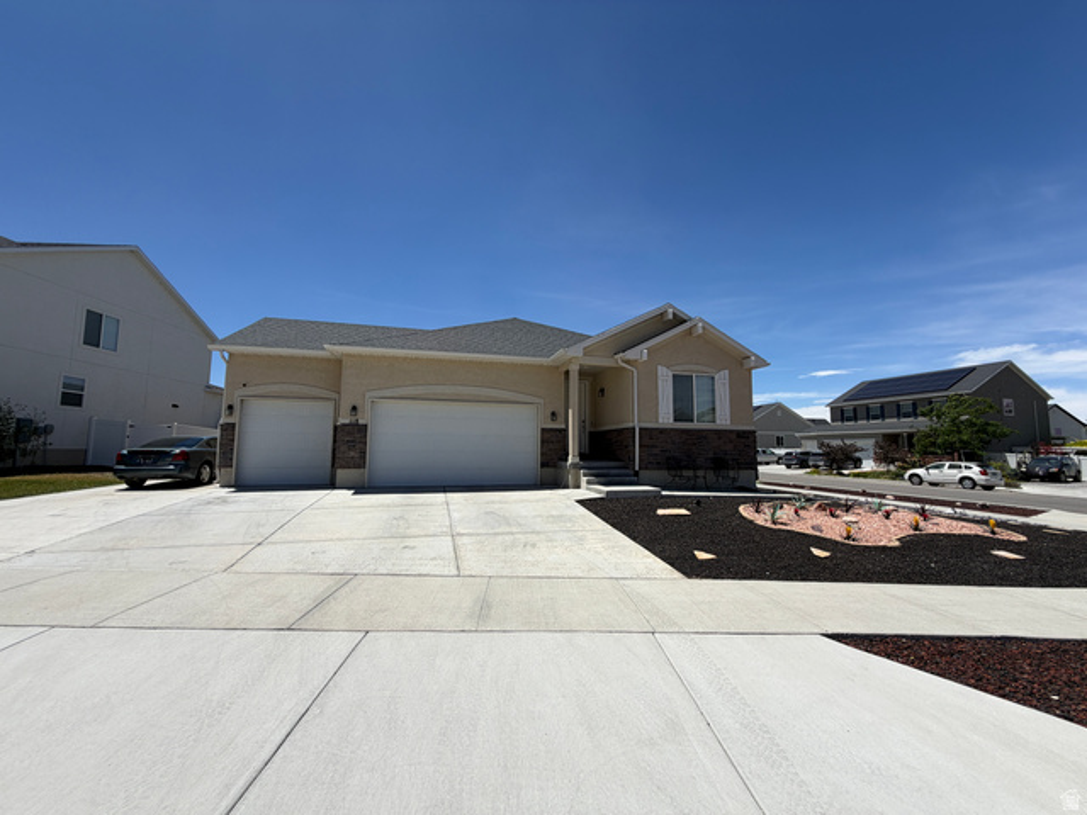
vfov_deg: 85.7
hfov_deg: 102.1
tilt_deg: +6.0
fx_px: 440
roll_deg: -0.7
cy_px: 408
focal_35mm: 14
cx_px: 544
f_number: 2.2
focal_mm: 2.22
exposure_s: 1/1259
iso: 20
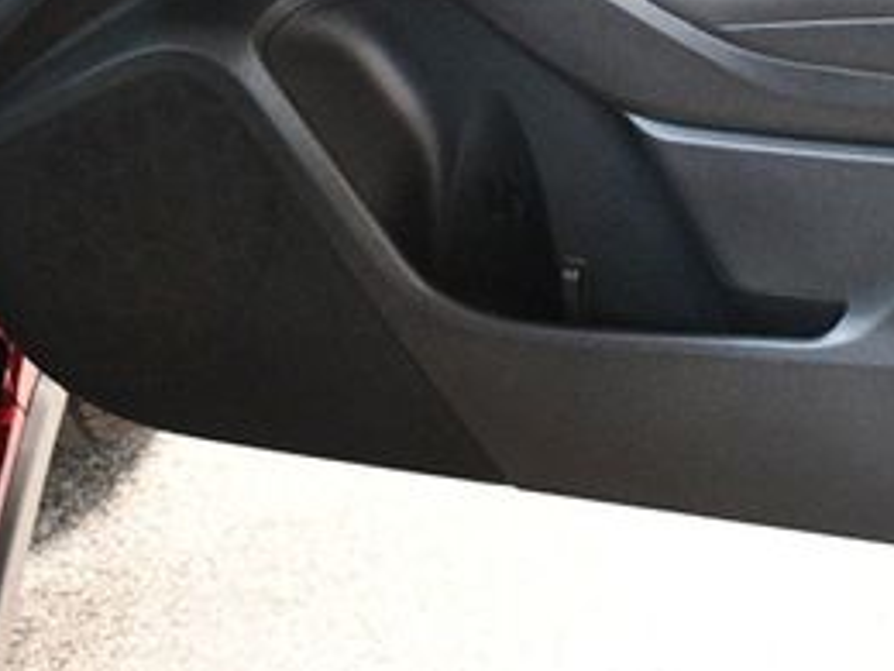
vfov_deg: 16.8
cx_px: 739
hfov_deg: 22.6
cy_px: -58
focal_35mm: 85
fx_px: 2195
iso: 6400
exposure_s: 1/60
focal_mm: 24
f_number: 3.8
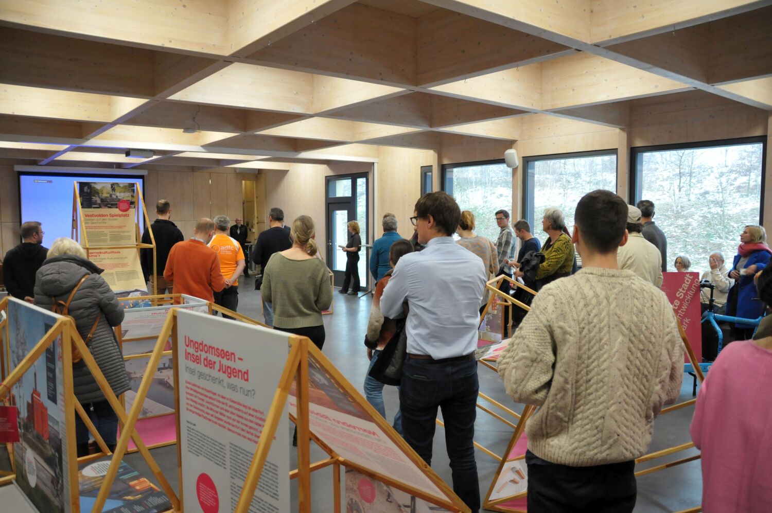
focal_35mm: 27
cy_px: 256
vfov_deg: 47.8
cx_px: 386
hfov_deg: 67.4
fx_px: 578
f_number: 3.5
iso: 1250
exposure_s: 1/60
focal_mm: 18
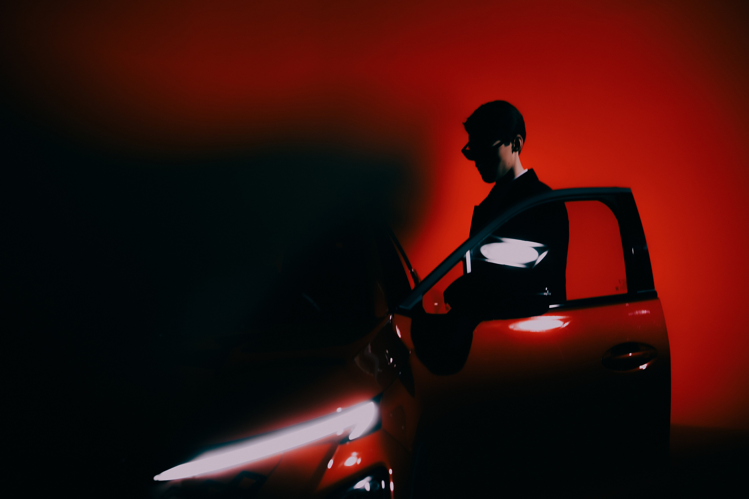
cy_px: 250
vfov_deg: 20.3
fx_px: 1394
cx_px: 374
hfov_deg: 30.1
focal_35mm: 67
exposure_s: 1/25
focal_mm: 67
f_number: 4
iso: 200
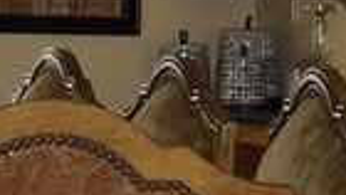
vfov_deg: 3.3
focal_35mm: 366
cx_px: 151
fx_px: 3360
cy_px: -59
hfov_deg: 5.9
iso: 200
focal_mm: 8.2
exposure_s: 1/20
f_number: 3.8
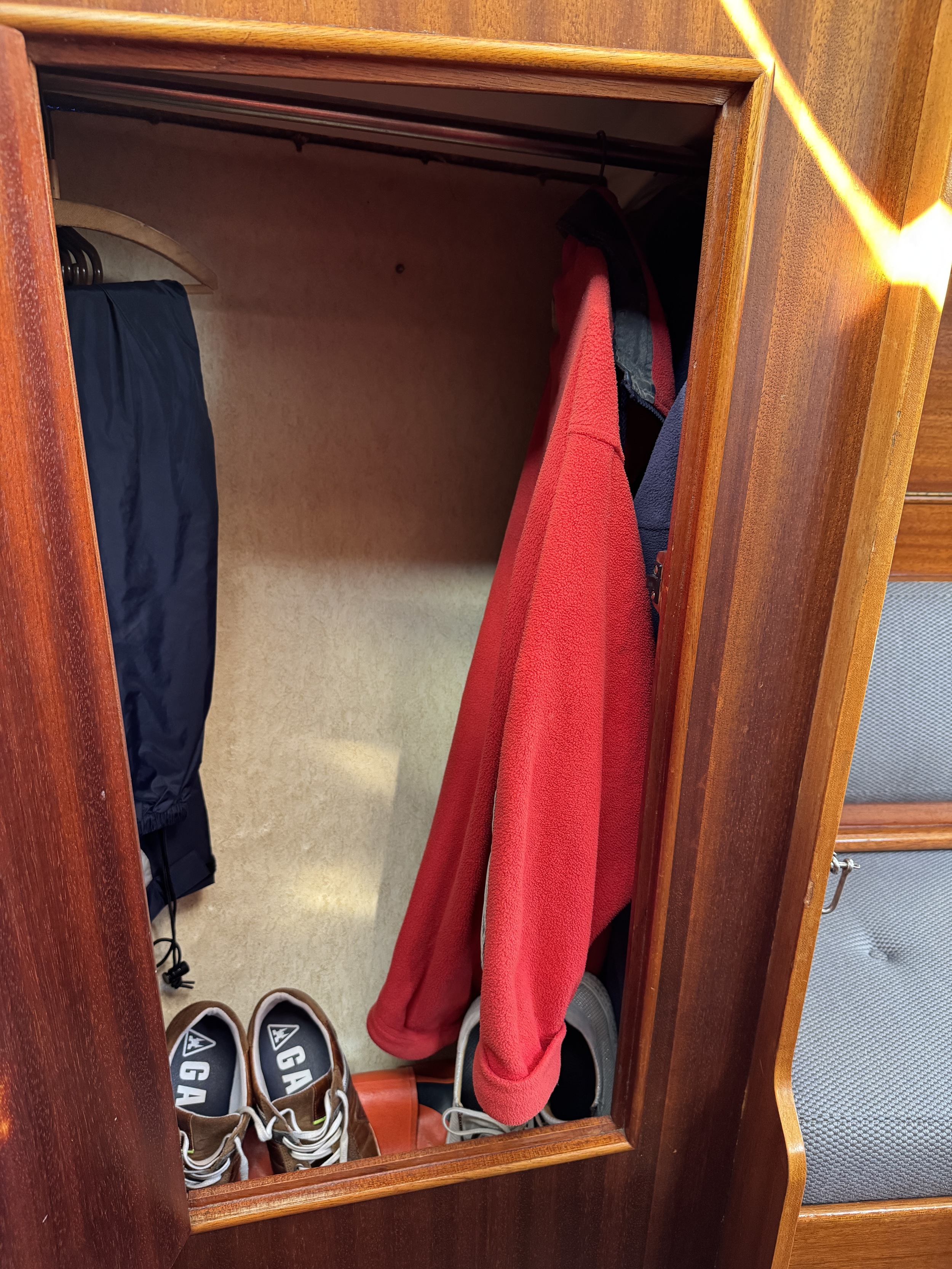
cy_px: 634
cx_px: 476
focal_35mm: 24
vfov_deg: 71.6
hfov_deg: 56.8
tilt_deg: -19.7
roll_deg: -1.8
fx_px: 880
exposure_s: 1/60
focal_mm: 6.76
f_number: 1.78
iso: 400
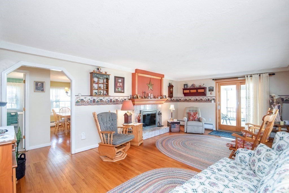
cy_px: 96
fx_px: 129
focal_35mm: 16
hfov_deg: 96.7
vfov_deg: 73.8
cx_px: 144
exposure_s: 1/100
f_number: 5
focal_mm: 16
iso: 800
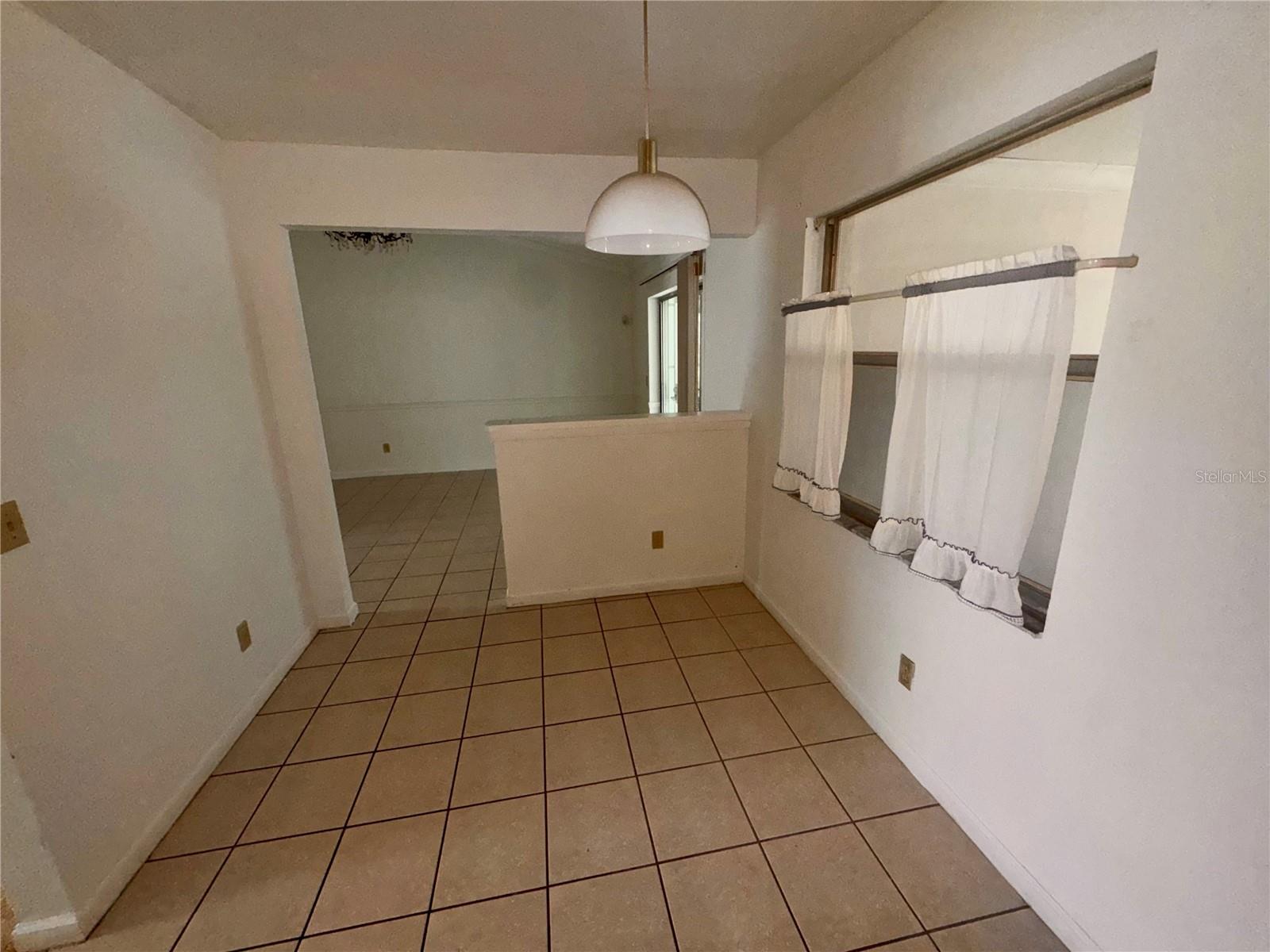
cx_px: 635
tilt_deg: -14.9
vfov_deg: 85.7
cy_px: 476
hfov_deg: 102.1
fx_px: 514
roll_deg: +0.9
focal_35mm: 14
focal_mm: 2.22
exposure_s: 1/60
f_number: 2.2
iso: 200
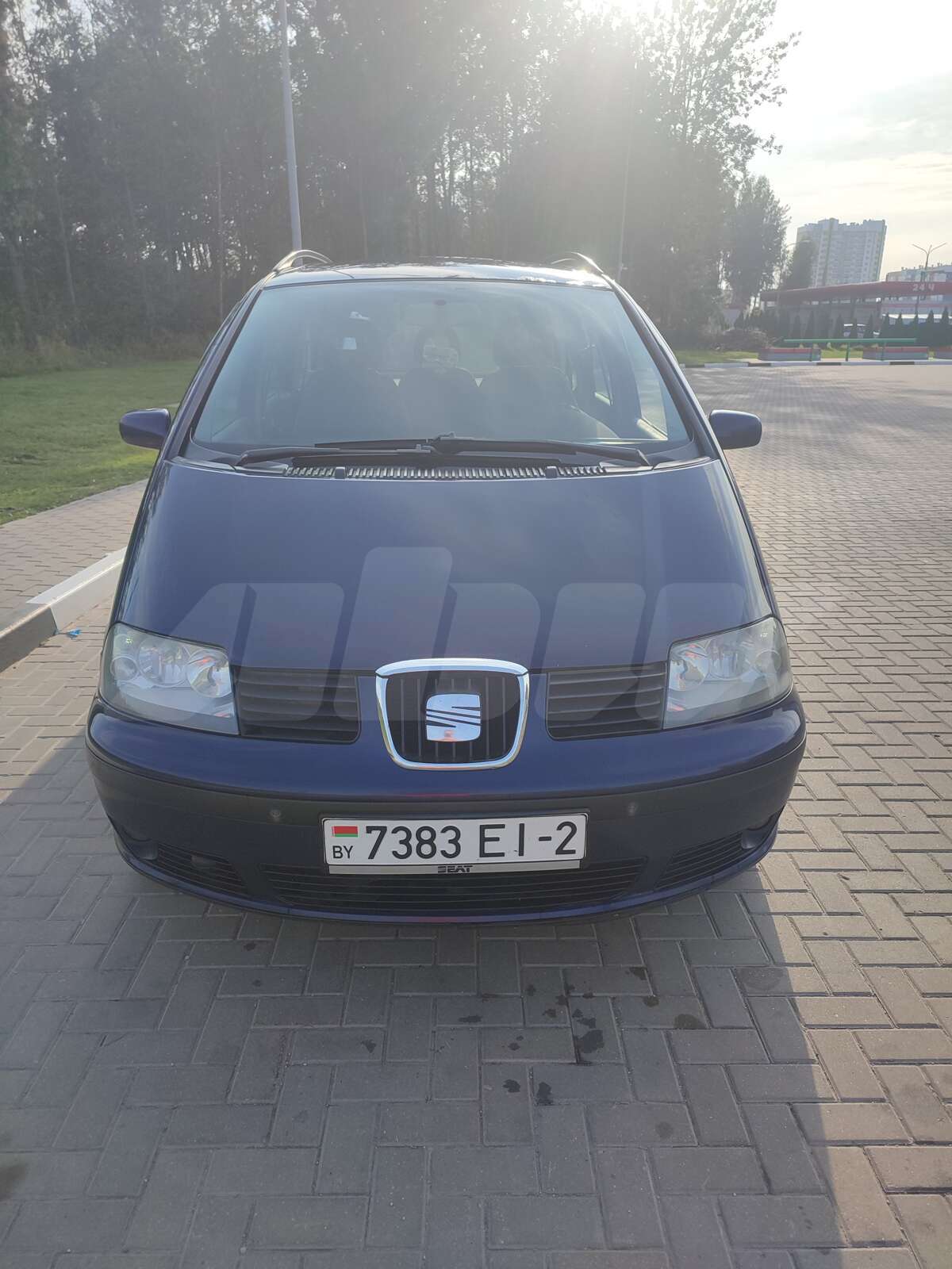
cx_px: 476
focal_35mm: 25
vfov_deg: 69.4
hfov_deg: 54.9
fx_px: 917
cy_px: 634
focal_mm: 6.04
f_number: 1.9
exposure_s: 1/732
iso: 50
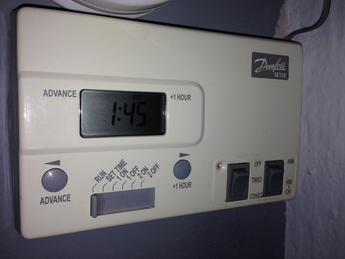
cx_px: 172
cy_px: 130
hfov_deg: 55.4
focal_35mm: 33
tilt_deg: -4.9
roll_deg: -0.9
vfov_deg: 42.9
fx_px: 329
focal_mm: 4.12
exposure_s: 1/293
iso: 50
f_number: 2.4
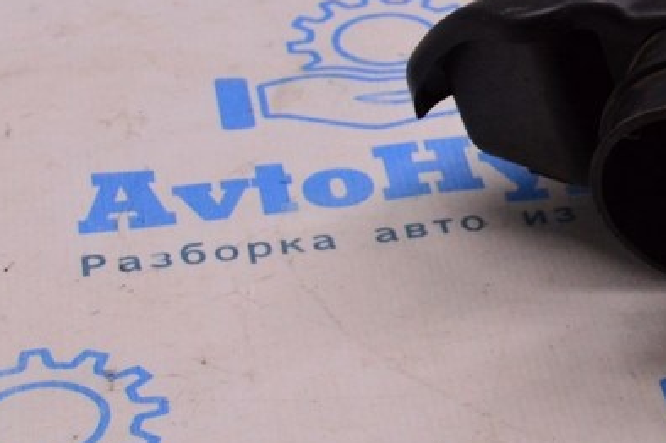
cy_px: 123
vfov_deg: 10.0
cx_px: 823
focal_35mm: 136
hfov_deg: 14.5
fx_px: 2519
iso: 1600
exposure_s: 1/125
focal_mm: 35
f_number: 8
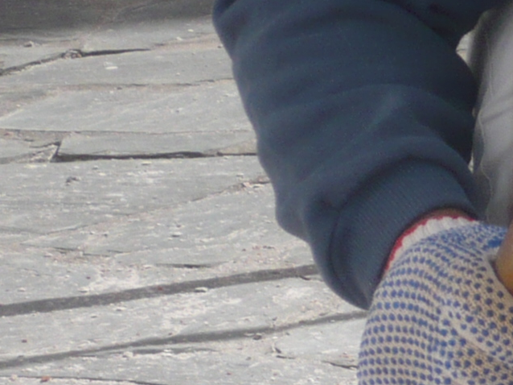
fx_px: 4459
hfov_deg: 6.4
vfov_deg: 4.9
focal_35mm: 301
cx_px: 915
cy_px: 569
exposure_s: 1/1000
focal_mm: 10.4
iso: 100
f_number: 3.8
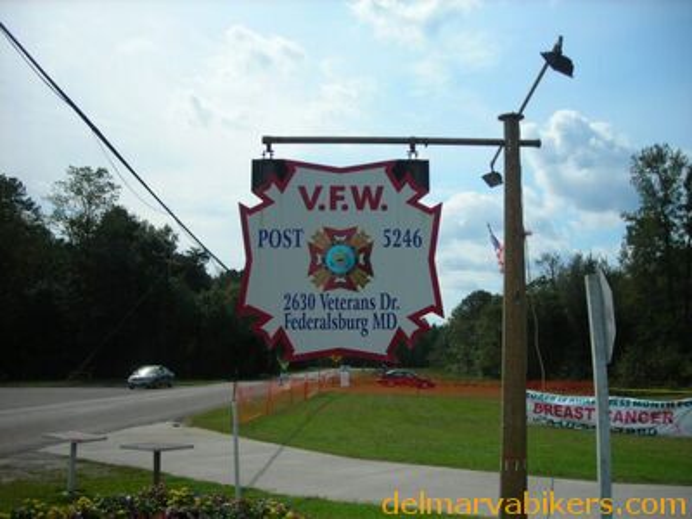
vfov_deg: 37.7
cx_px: 346
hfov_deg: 49.0
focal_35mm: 38
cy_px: 260
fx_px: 760
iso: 50
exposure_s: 1/282
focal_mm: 6.3
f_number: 6.4
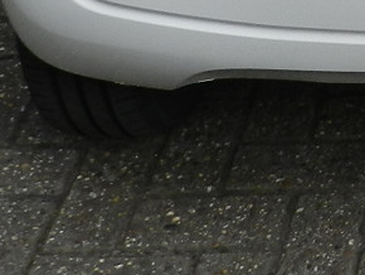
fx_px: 1467
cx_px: 705
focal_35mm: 139
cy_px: -361
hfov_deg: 12.6
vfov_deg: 9.6
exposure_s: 1/320
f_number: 3.6
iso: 160
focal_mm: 5
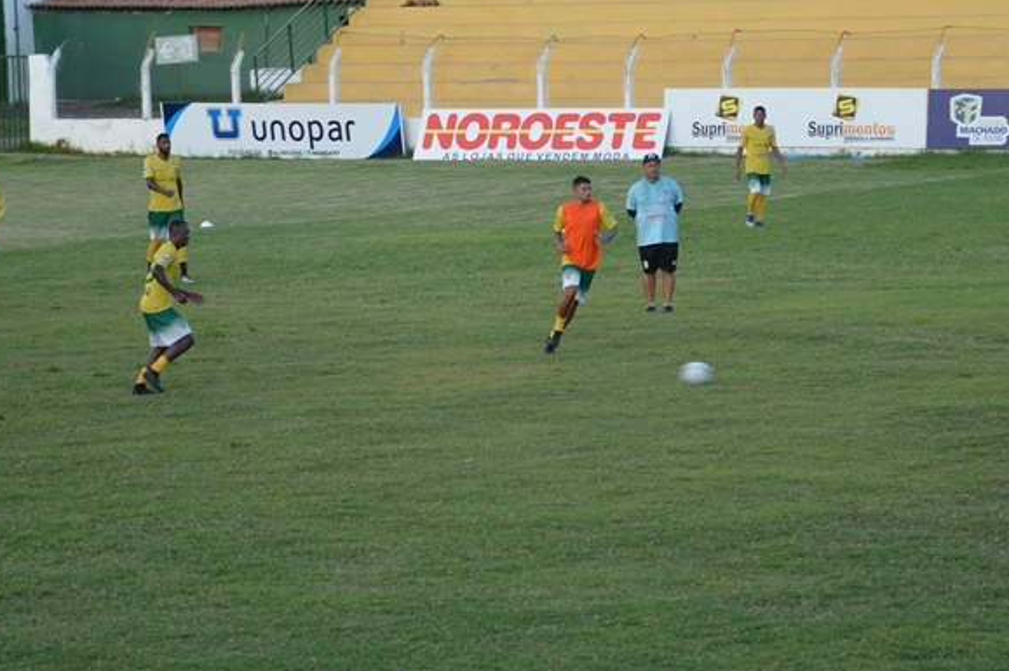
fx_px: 5569
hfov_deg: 10.4
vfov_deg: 6.9
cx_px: 509
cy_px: 231
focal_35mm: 199
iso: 100
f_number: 5.6
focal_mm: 75
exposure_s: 1/125
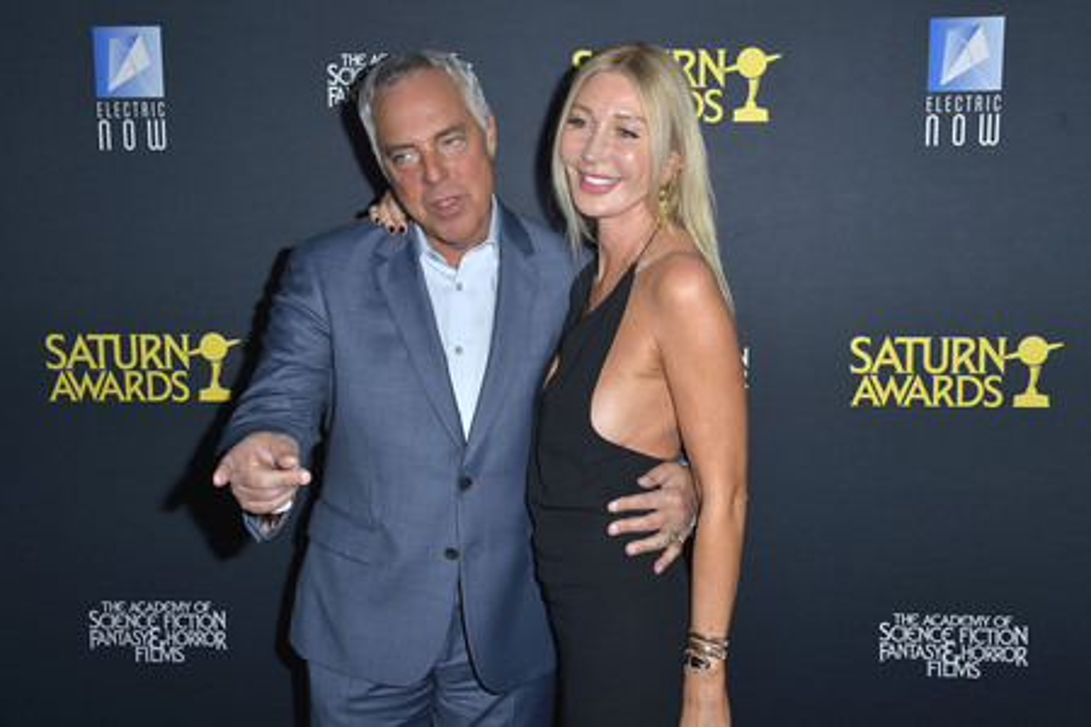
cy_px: 364
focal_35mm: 42
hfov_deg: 46.4
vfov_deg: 31.9
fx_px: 1273
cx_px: 546
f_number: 6.3
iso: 250
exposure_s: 1/250
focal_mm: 42
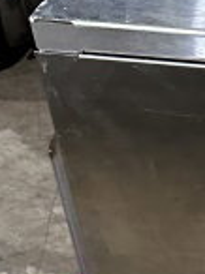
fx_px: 1061
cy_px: 449
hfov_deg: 9.8
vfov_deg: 13.6
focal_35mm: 134
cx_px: 478
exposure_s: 1/60
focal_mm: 6.86
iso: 320
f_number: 1.78
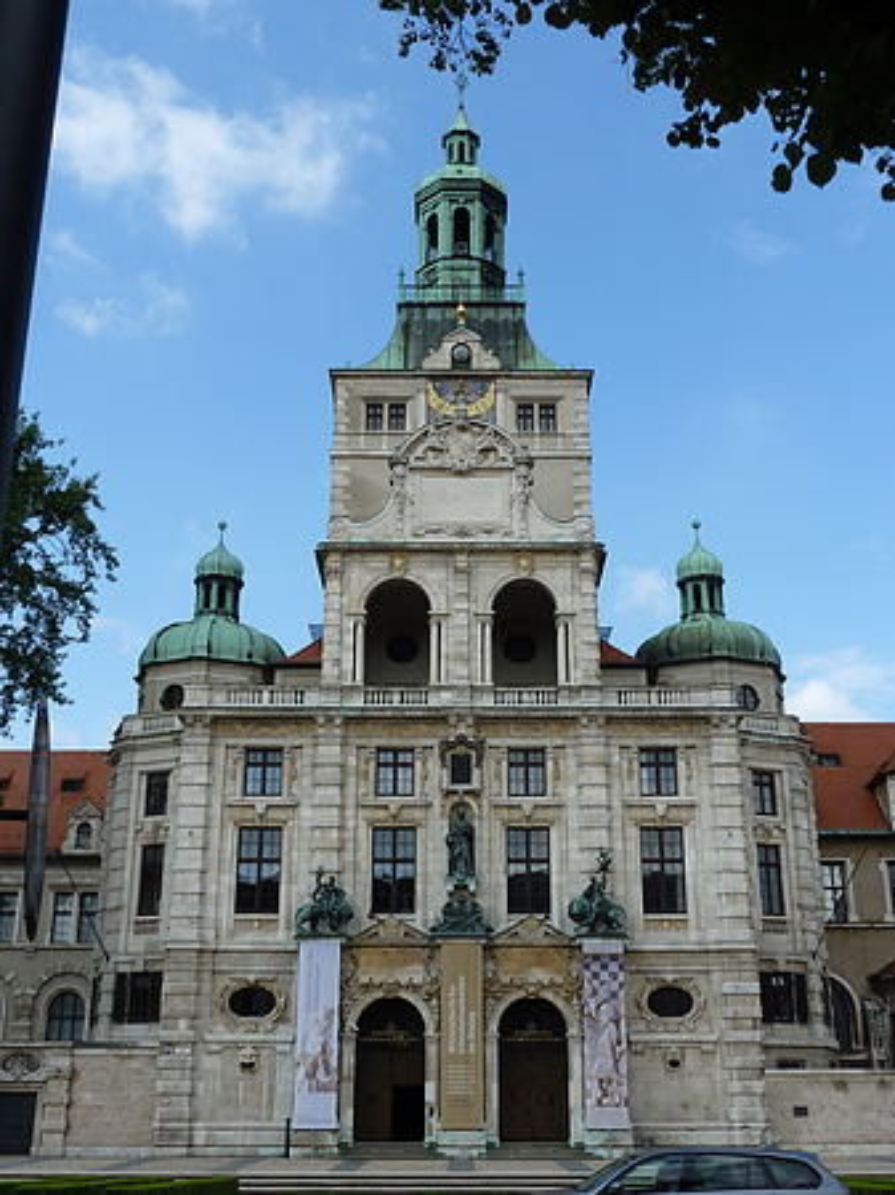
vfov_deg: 46.8
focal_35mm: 40
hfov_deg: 35.9
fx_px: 1380
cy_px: 598
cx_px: 448
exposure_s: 1/400
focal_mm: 6.5
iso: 80
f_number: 4
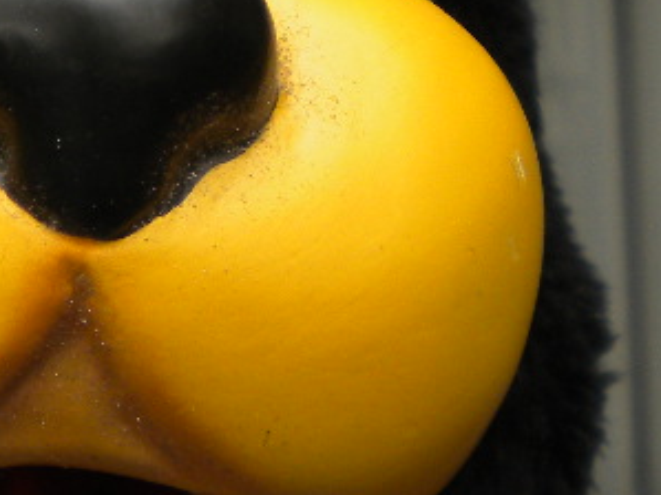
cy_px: 93
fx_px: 2291
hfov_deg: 15.9
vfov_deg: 12.3
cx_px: -95
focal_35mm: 120
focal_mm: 6.3
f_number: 3.1
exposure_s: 1/226
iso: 80
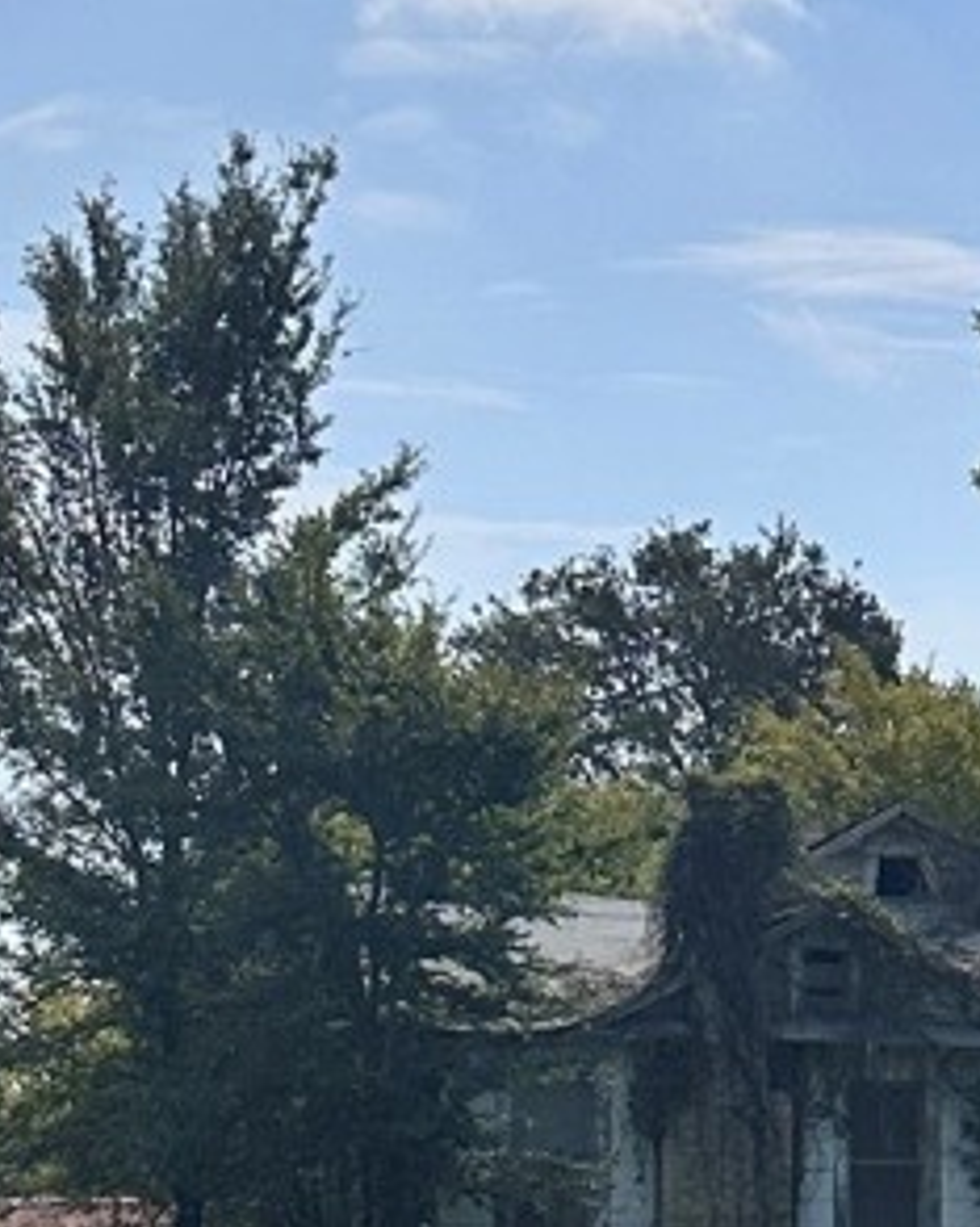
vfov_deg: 15.5
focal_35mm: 123
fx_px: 4464
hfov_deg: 11.6
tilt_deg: +4.1
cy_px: 1001
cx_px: 1759
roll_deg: +0.4
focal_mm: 6.86
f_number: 1.78
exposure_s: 1/15625
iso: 80
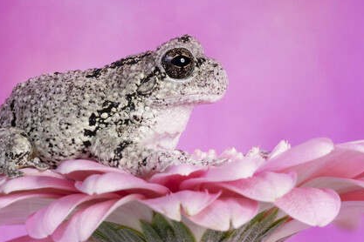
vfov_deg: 8.5
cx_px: 186
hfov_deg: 12.7
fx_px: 1638
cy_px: 154
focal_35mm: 162
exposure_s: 1/125
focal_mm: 90
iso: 50
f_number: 18
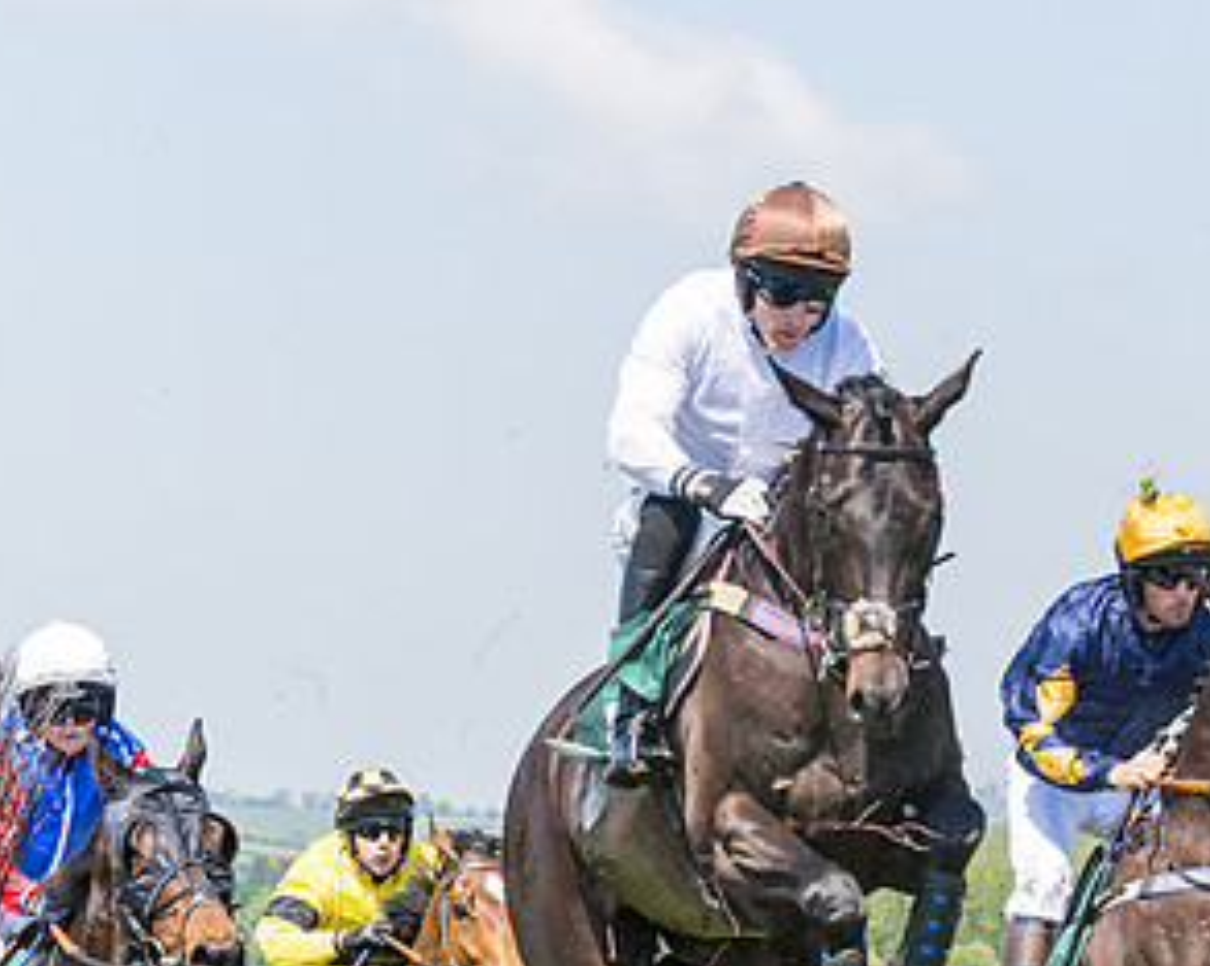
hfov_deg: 9.5
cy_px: 865
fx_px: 7265
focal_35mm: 203
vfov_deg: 7.6
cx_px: 1135
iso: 200
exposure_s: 1/1000
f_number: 5
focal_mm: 70
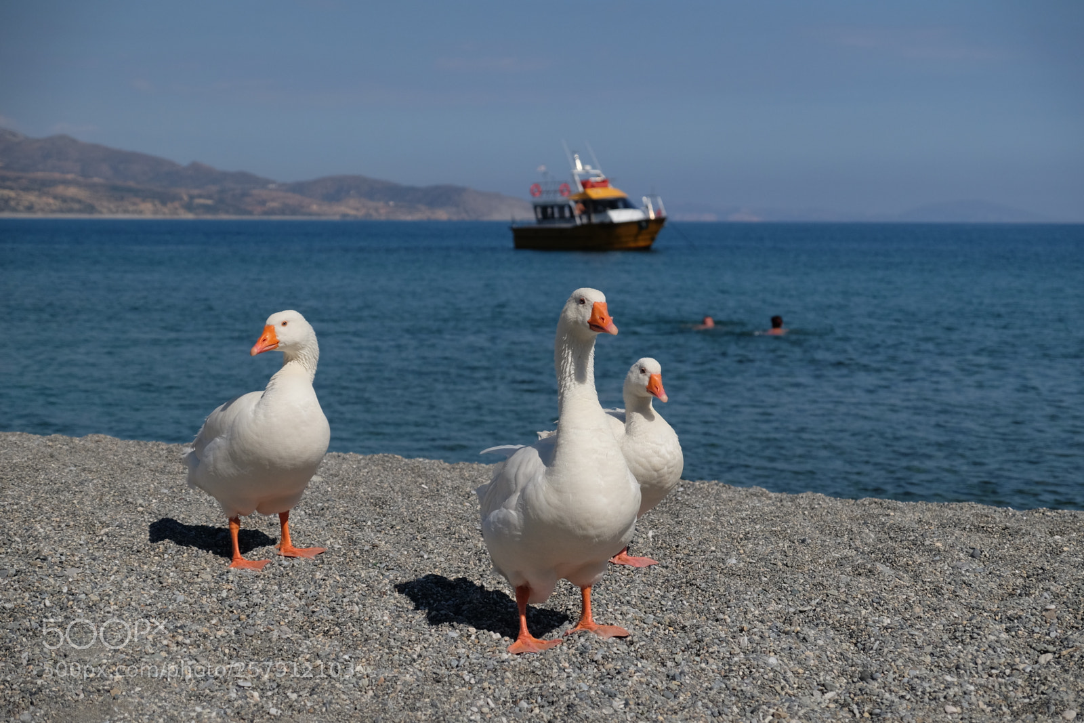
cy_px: 362
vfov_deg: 18.4
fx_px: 2228
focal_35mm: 74
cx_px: 542
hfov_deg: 27.3
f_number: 4.7
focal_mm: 49.4
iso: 400
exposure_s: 1/1900
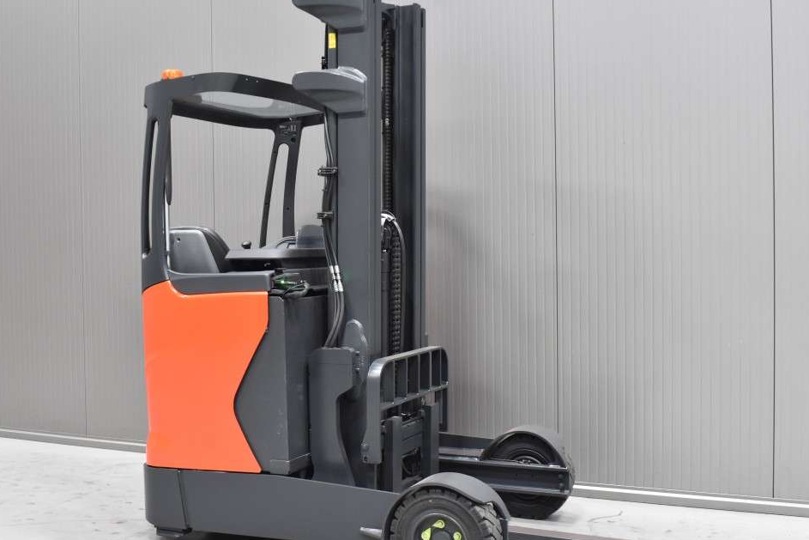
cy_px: 282
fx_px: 944
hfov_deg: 46.3
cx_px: 359
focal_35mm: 42
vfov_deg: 31.9
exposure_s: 1/20
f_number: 5.6
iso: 1600
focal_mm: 22
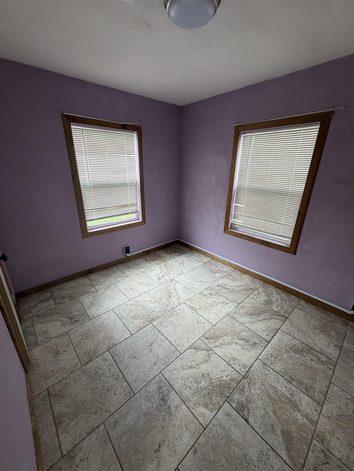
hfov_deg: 85.7
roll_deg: -2.2
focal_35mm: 14
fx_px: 191
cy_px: 236
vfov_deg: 102.1
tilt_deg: -21.5
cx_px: 177
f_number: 2.2
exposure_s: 1/60
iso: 160
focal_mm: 2.22
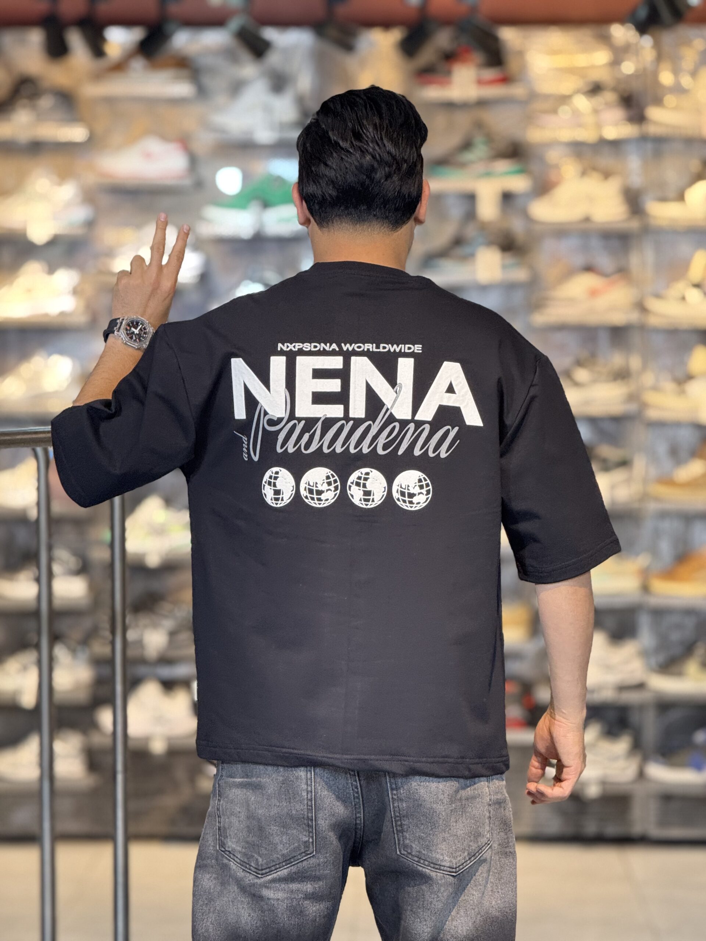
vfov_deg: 16.4
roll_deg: -0.4
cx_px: 353
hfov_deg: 12.3
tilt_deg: -1.4
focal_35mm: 120
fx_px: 3263
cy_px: 470
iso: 320
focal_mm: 15.66
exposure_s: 1/100
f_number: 2.8
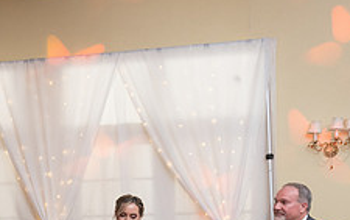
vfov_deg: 19.6
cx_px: -22
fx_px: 601
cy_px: 255
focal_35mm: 63
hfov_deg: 29.7
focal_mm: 24
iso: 1100
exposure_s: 1/125
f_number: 5
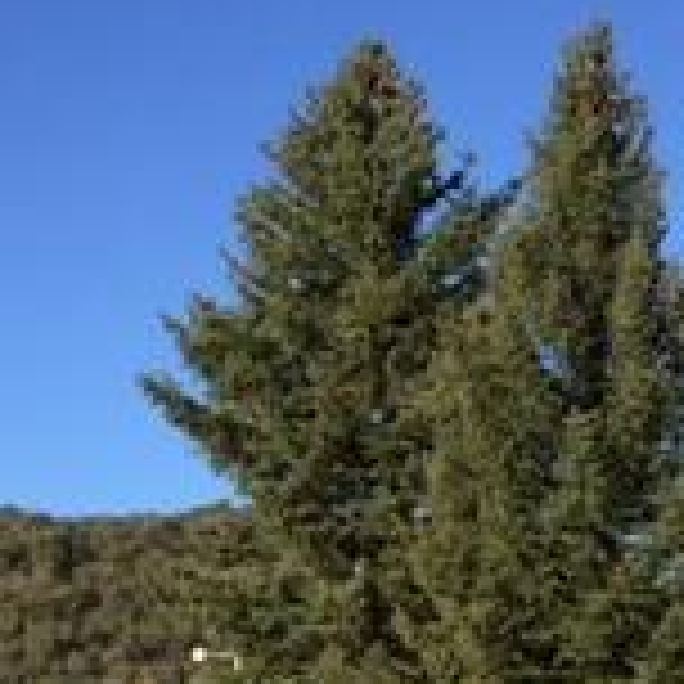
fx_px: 2414
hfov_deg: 15.9
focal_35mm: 108
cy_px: 963
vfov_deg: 15.2
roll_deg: +1.6
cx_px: 612
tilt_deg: -2.1
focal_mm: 4.15
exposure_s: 1/1236
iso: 32
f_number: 2.2
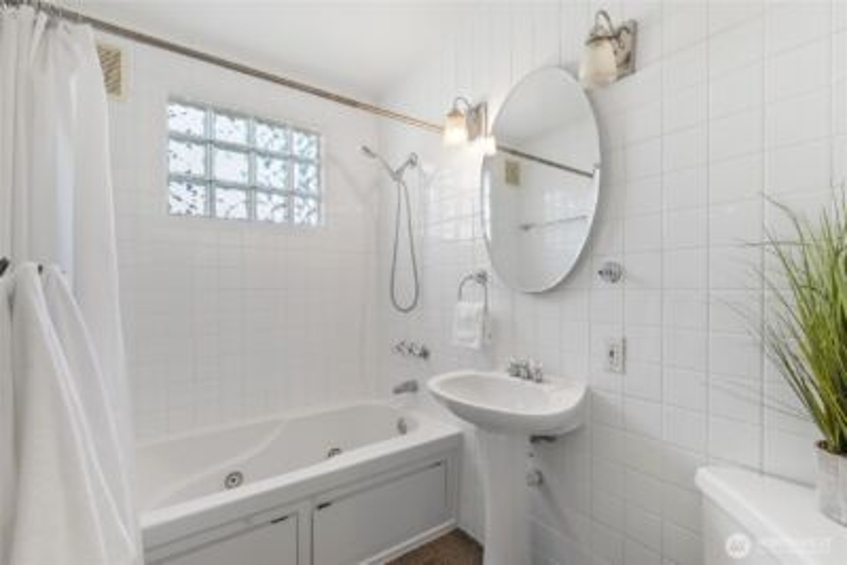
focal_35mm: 16
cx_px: 424
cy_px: 282
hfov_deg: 96.7
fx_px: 377
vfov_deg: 73.8
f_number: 8
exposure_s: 1/10
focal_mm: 16
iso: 125
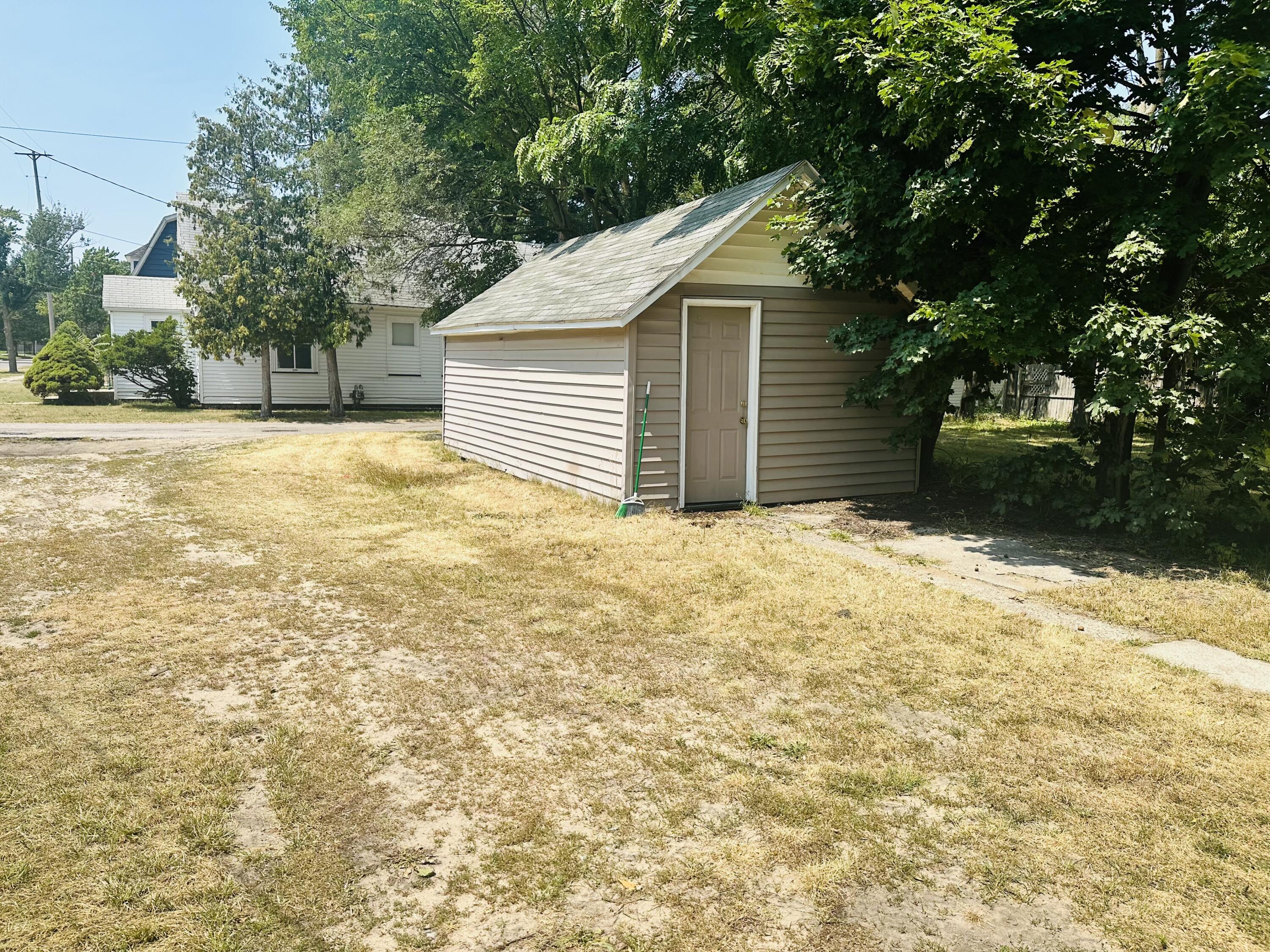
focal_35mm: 24
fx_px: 881
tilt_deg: -6.7
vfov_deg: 56.8
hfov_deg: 71.6
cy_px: 476
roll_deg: -1.9
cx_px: 635
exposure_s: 1/3472
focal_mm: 6.86
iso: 80
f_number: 1.78
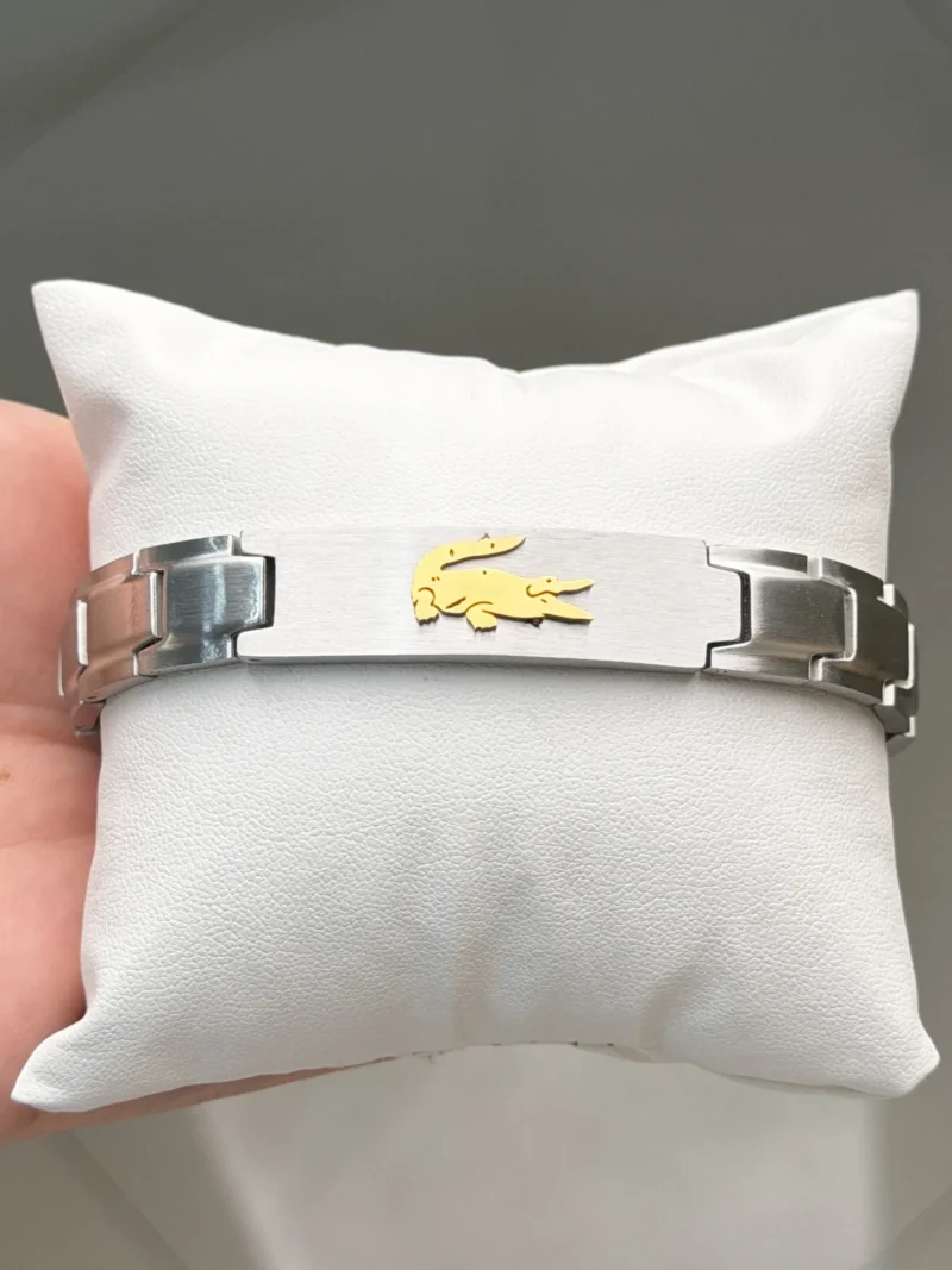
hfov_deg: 30.3
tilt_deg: -74.8
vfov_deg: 39.7
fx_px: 1760
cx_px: 476
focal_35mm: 48
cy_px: 635
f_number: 1.78
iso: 80
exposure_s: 1/786
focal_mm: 6.76
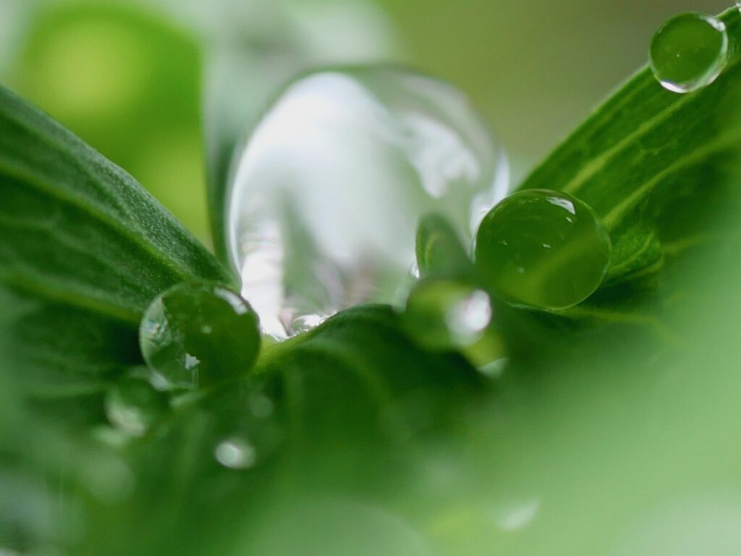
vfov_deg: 24.4
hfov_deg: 32.2
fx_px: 1284
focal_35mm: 60
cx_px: 370
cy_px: 278
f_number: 2.8
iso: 200
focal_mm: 30
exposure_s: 1/125
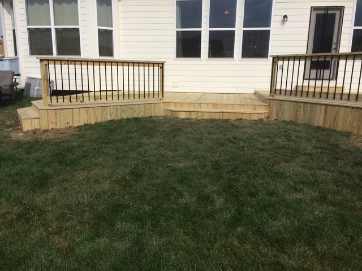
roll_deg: -0.7
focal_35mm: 29
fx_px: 303
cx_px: 181
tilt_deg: -12.3
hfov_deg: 61.7
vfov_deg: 48.2
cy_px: 136
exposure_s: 1/3731
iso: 32
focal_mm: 4.15
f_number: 2.2
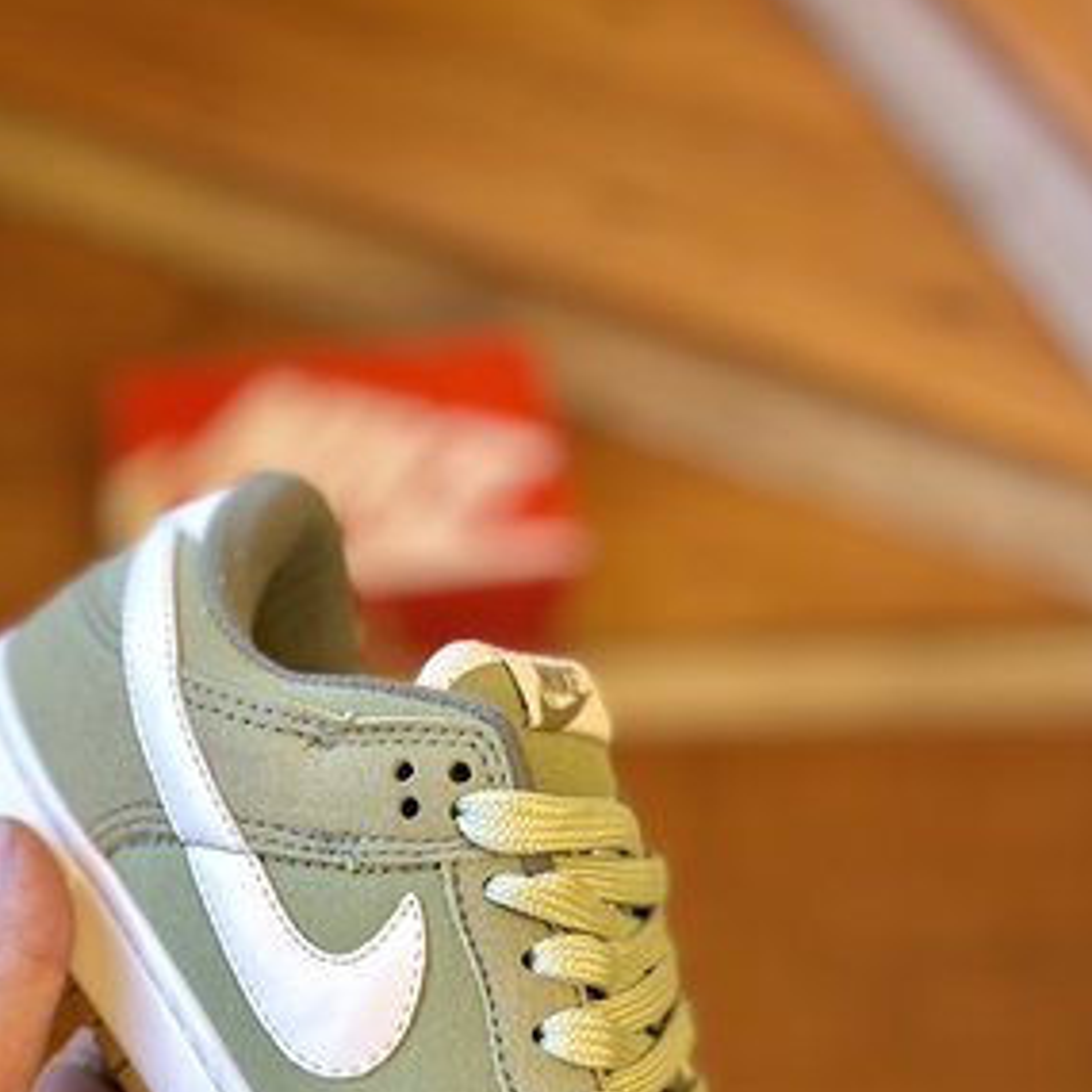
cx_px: 391
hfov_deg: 38.8
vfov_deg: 37.2
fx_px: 1535
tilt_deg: -69.8
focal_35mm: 43
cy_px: 929
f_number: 1.5
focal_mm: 5.7
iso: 160
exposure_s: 1/50
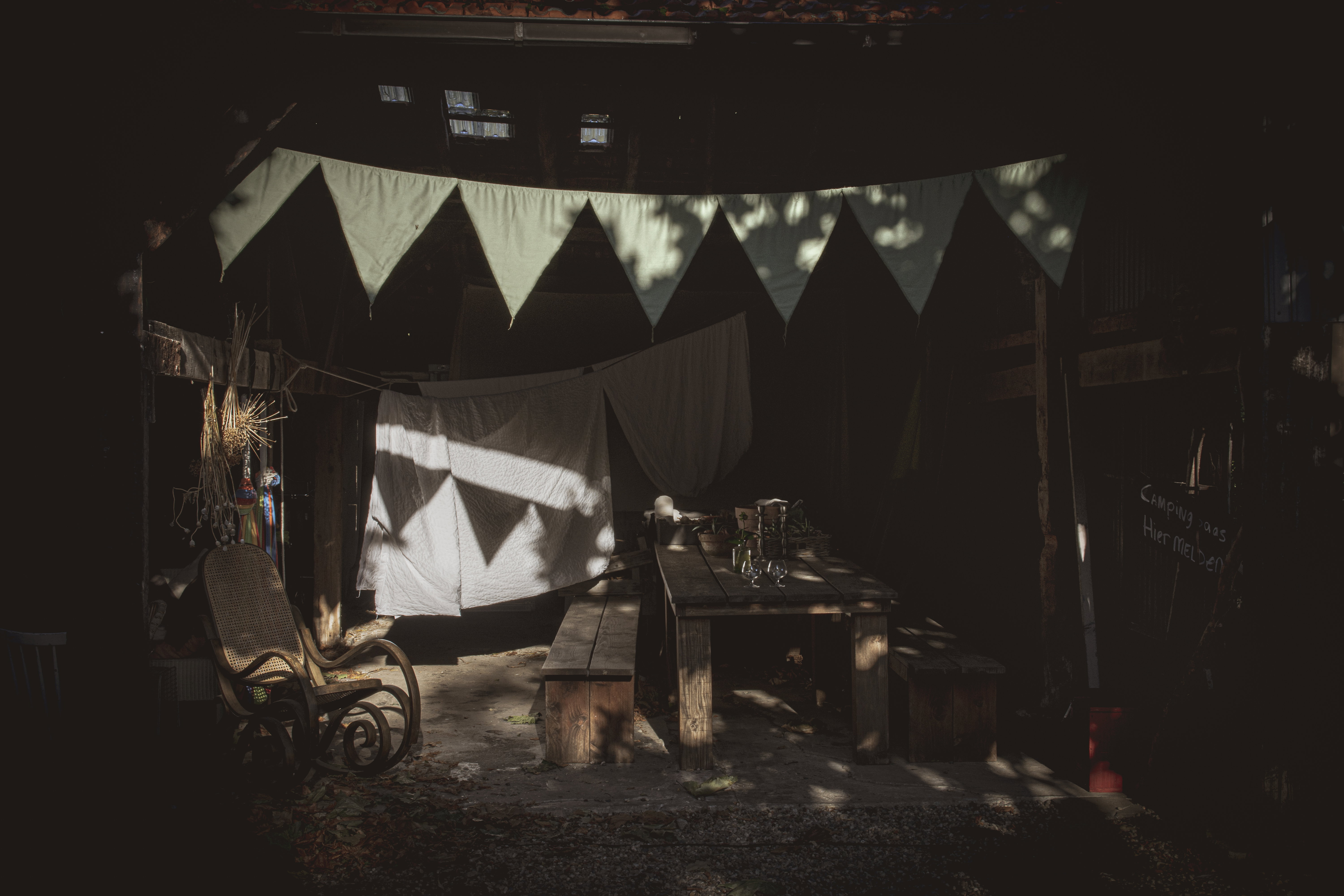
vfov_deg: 26.5
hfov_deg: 38.9
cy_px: 448
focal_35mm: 51
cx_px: 672
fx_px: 1904
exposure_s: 1/100
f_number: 11
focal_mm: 34
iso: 100
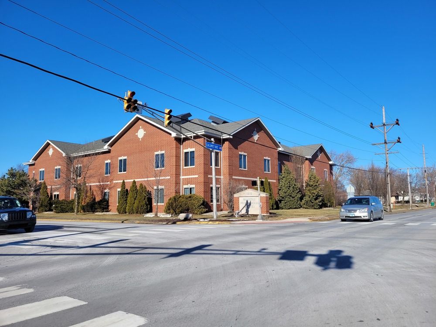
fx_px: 327
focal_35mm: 26
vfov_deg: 53.1
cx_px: 218
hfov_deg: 67.3
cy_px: 164
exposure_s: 1/2496
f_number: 1.8
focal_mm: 5.4
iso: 40
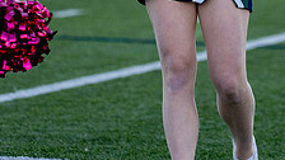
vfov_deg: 2.3
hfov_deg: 4.0
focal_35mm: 535
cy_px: -124
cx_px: 182
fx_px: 4043
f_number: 2.8
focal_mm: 156
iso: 500
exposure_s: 1/1250
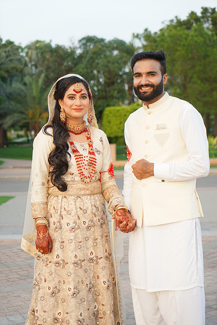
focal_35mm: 70
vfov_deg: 28.8
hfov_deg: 19.5
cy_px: 162
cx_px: 108
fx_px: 632
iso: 400
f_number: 4
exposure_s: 1/200
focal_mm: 70
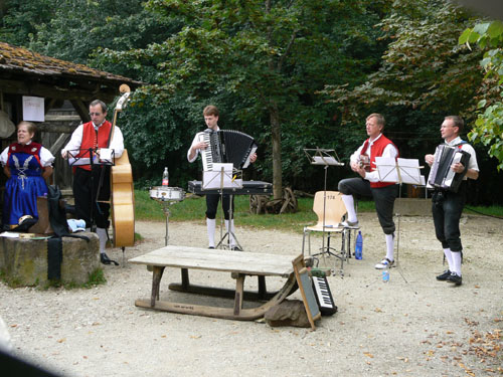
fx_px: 683
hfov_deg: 40.4
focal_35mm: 47
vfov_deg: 30.9
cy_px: 188
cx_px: 252
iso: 80
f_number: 4
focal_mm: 7.9
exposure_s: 1/60
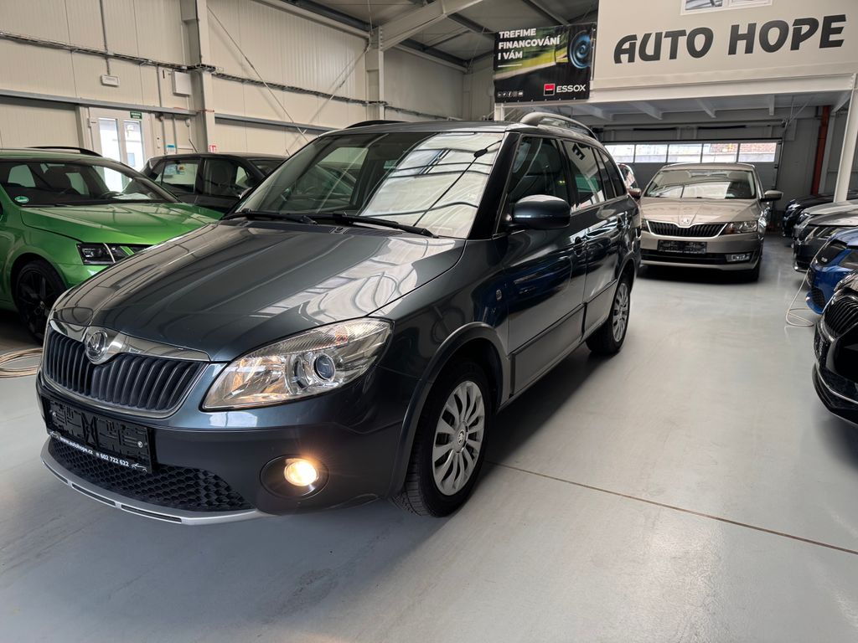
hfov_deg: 71.6
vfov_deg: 56.8
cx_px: 429
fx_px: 595
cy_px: 322
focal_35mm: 24
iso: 125
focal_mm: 6.76
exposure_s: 1/121
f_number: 1.78
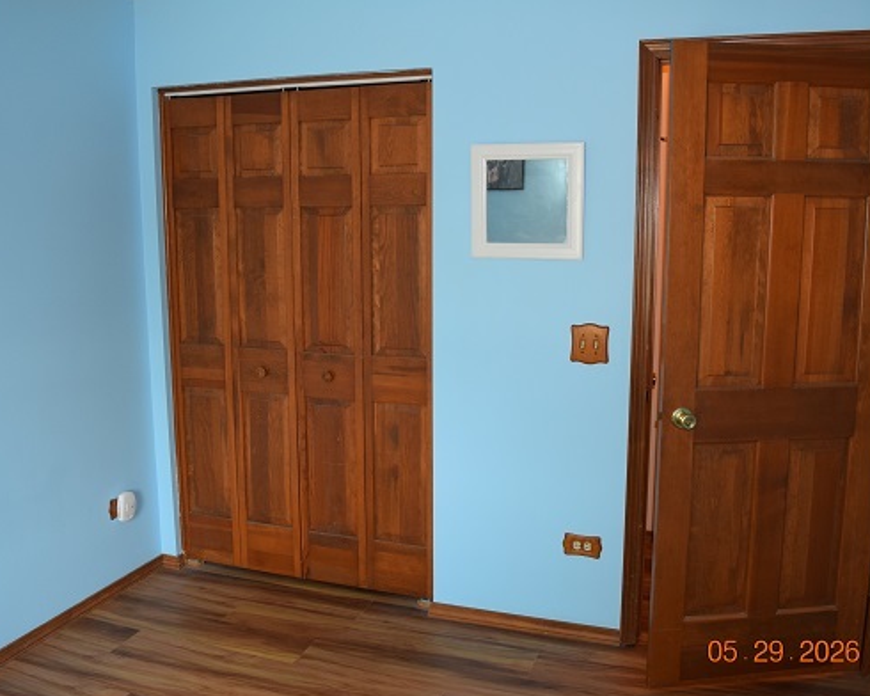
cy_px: 350
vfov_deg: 47.1
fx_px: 798
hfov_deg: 57.2
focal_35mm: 31
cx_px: 428
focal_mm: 18
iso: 800
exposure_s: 1/100
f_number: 5
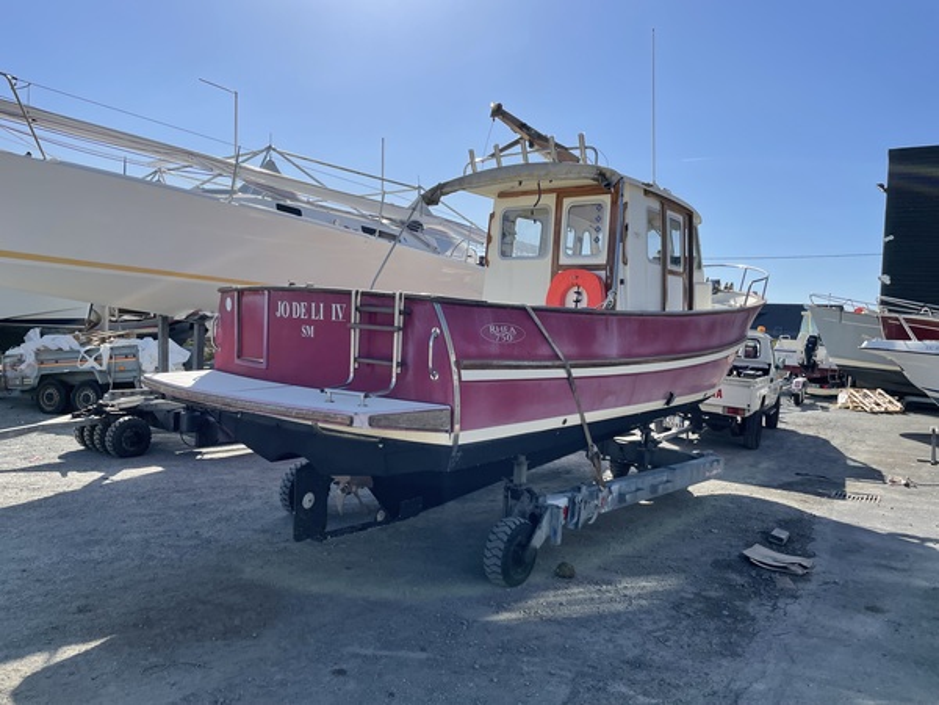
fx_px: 705
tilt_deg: -0.4
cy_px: 352
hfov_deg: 67.3
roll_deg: -3.0
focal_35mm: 26
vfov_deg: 53.1
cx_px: 470
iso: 32
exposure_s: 1/4464
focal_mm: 4.2
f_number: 1.6
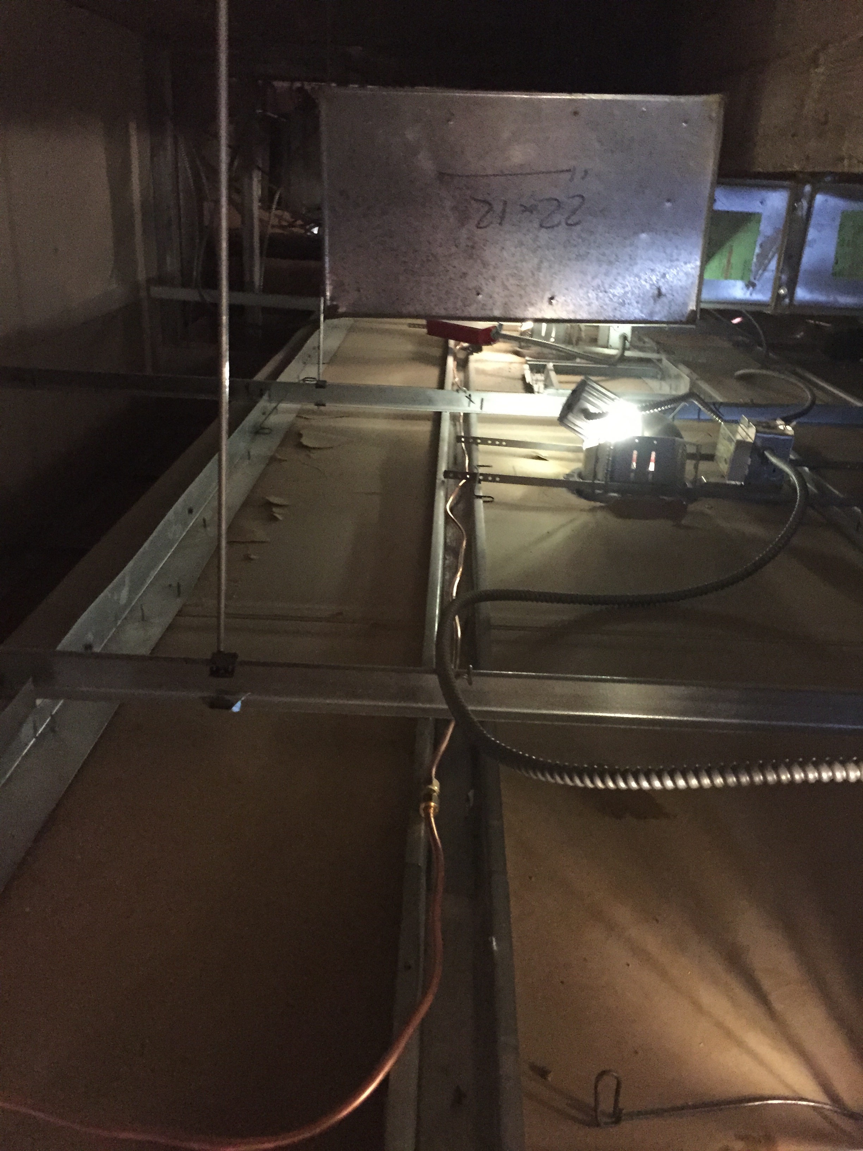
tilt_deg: -21.4
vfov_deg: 61.7
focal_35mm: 29
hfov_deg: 48.2
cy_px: 576
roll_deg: -3.0
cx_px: 432
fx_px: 964
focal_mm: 4.15
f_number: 2.2
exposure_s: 1/15
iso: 400
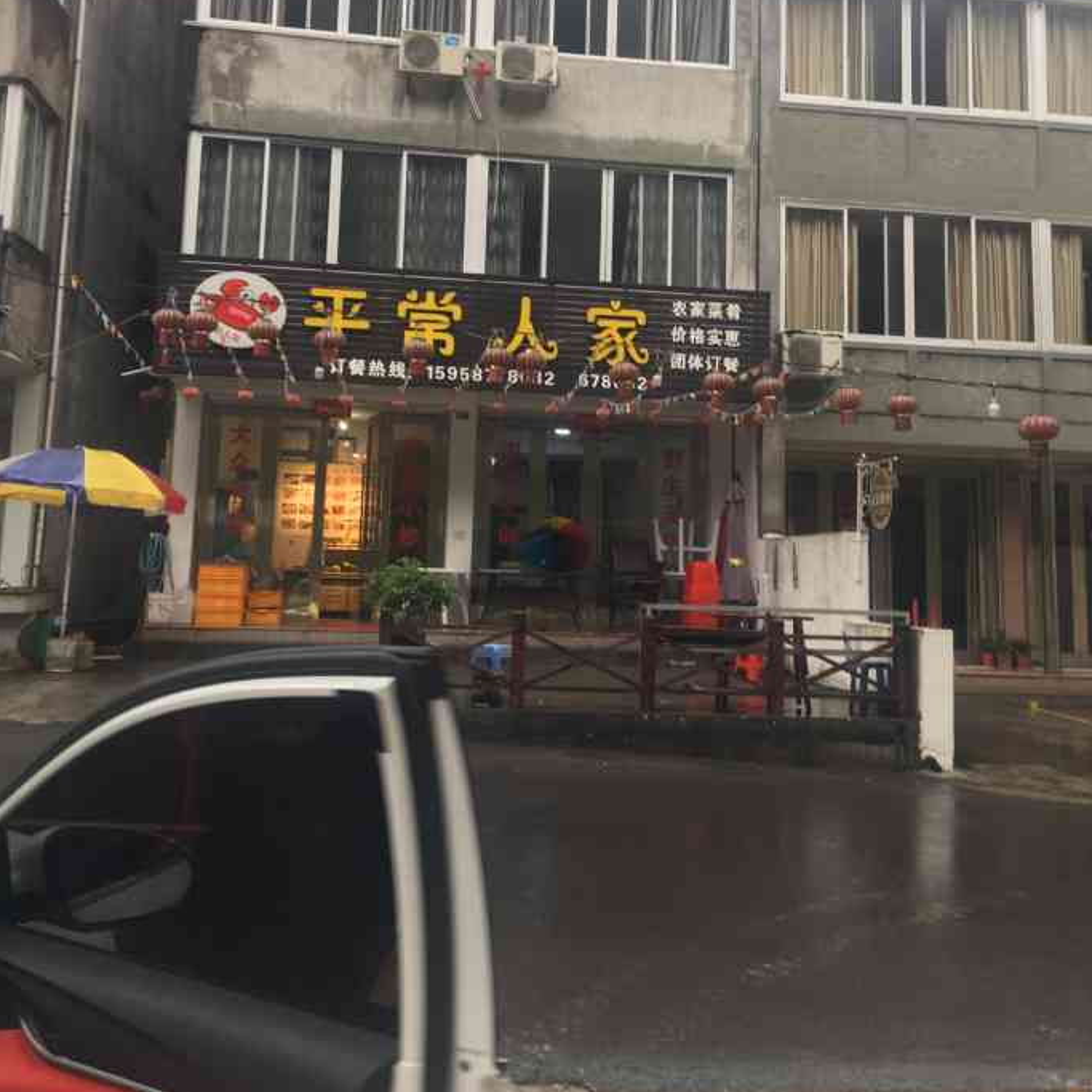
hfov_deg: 47.2
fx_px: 1249
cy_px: 418
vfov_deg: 46.9
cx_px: 555
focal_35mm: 35
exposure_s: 1/50
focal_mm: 4.15
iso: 25
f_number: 2.2
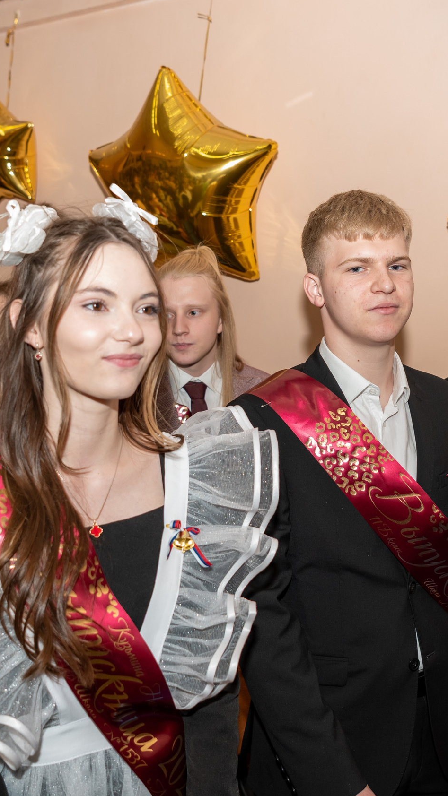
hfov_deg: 28.2
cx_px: 297
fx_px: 887
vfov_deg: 48.3
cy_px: 359
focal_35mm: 42
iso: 500
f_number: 3.5
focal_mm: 24
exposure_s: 1/200
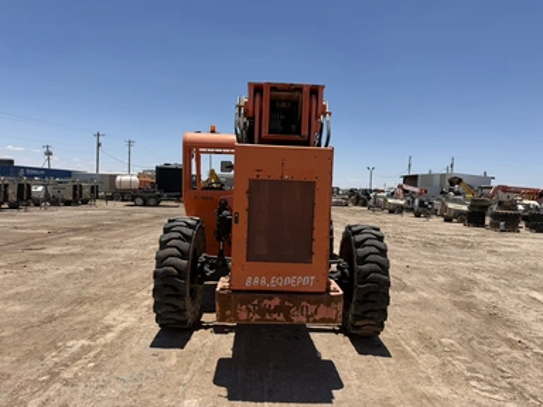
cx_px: 270
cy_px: 208
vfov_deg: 54.9
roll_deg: -3.0
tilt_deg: -2.0
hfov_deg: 69.4
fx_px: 392
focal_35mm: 25
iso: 80
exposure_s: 1/7353
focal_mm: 6.76
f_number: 1.78
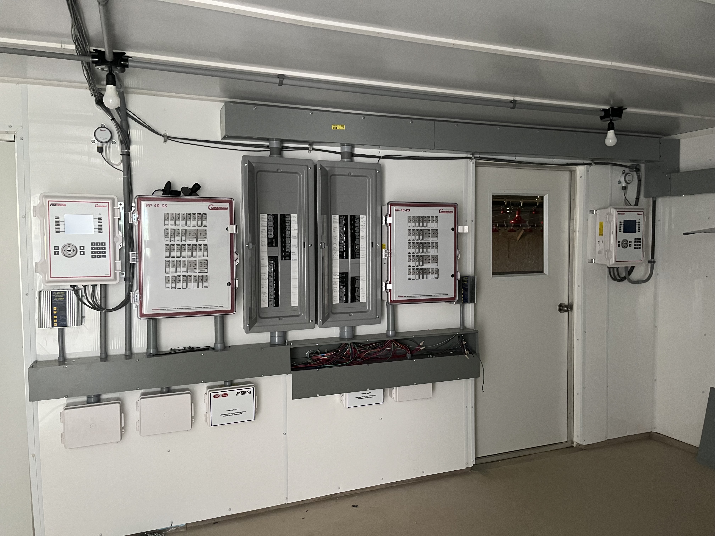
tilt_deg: -3.3
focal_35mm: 26
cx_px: 358
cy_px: 268
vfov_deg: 53.1
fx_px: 537
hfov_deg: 67.3
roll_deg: +1.4
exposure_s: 1/54
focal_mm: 5.1
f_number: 1.6
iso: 500
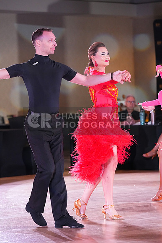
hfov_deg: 8.0
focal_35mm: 172
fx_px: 1160
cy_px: 122
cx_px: 81
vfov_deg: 11.9
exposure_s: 1/400
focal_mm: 172
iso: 8000
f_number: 4.5
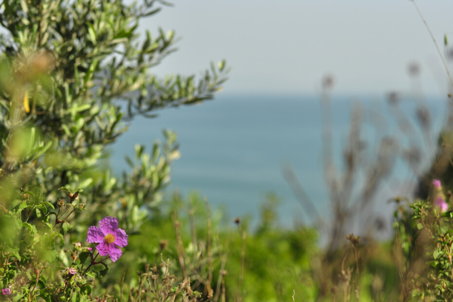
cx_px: 226
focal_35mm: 75
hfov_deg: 27.0
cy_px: 151
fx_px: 944
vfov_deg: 18.2
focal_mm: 50
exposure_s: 1/4000
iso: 160
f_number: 2.8
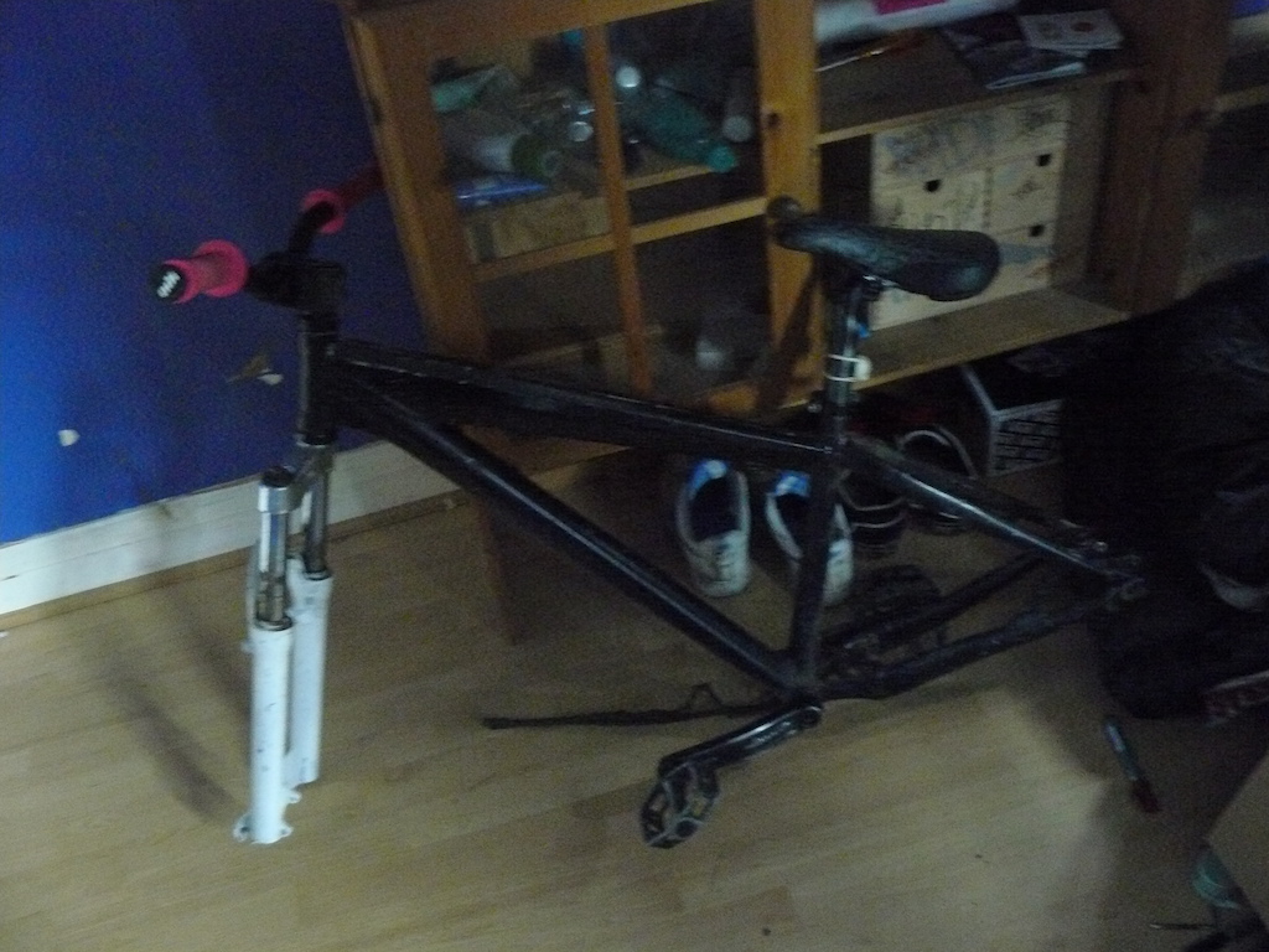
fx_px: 1320
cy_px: 476
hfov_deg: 51.4
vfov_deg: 39.7
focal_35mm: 36
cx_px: 634
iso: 800
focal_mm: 6
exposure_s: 1/8
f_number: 2.8
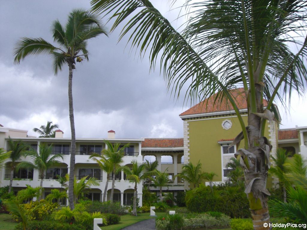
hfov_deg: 49.0
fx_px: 337
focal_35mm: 38
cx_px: 154
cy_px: 115
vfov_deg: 37.7
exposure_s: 1/160
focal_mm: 6.2
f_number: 8
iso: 100
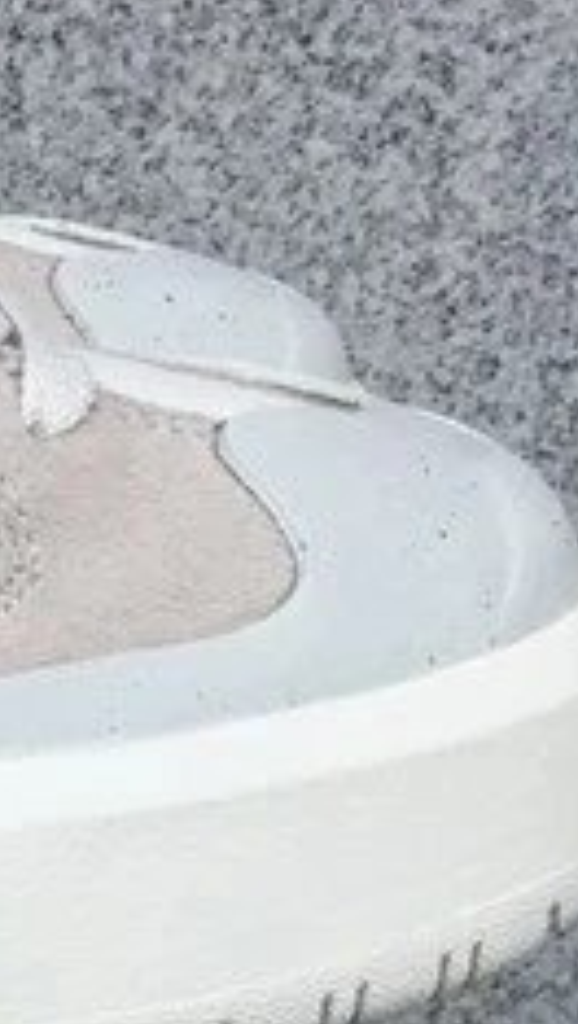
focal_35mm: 130
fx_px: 3534
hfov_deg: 8.7
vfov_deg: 16.2
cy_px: 974
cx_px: -705
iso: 25
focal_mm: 3.3
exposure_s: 1/426
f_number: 2.4
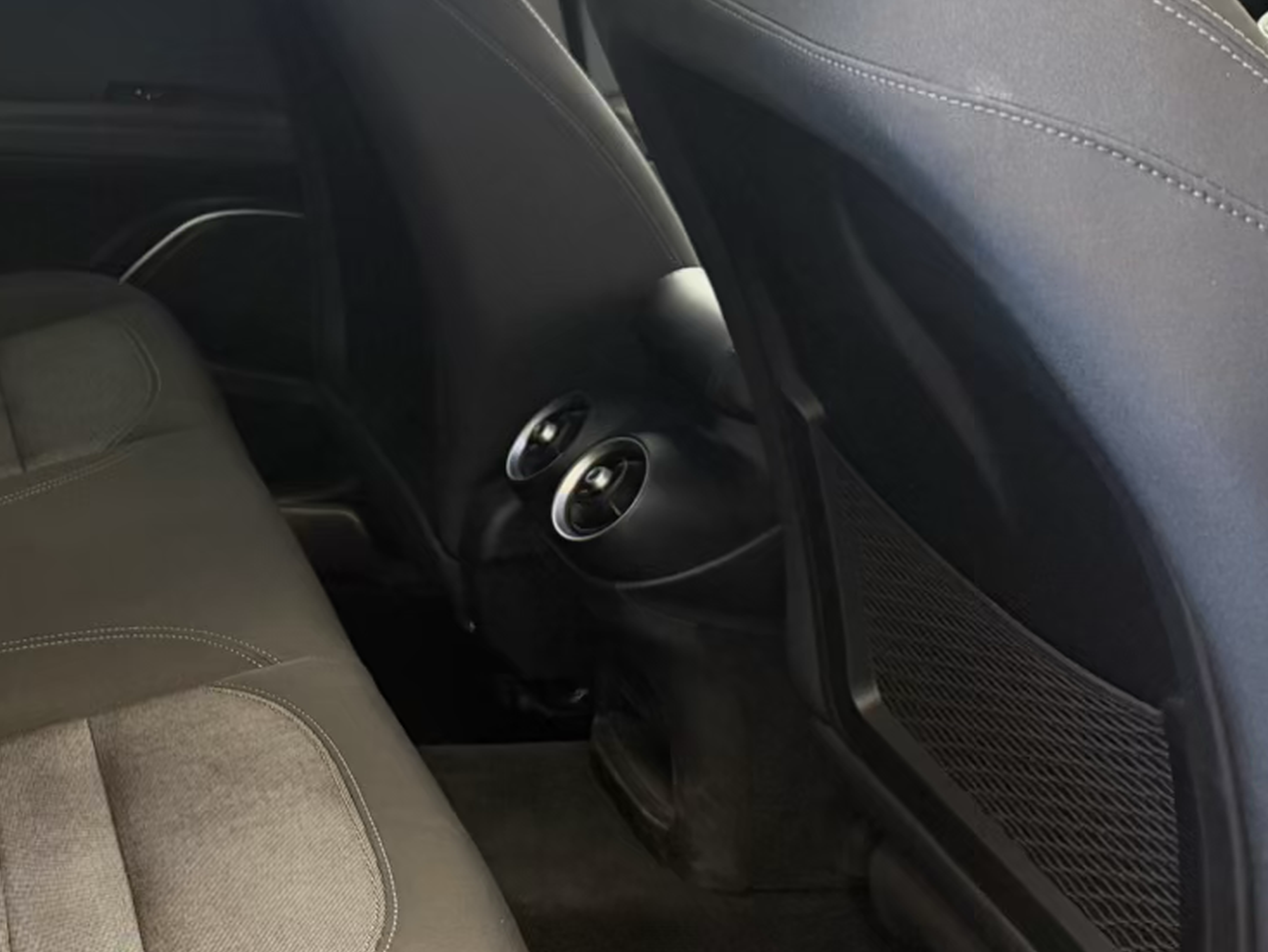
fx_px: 2052
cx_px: -200
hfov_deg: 30.0
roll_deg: -0.1
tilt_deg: -18.9
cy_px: 319
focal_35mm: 56
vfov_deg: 26.0
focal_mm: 6.76
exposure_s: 1/60
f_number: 1.78
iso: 400
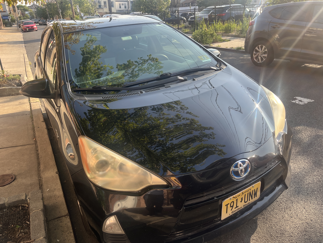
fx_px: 243
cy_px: 122
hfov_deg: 67.3
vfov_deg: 53.1
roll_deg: +1.8
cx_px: 162
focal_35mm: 26
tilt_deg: -24.0
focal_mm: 5.1
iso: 50
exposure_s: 1/598
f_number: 1.6
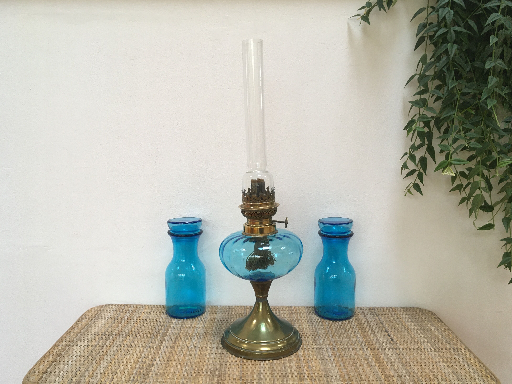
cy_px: 185
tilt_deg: -7.4
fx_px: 444
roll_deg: -0.6
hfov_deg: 60.0
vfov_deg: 46.8
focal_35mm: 30
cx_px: 256
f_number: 2.2
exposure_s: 1/33
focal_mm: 4.15
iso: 50
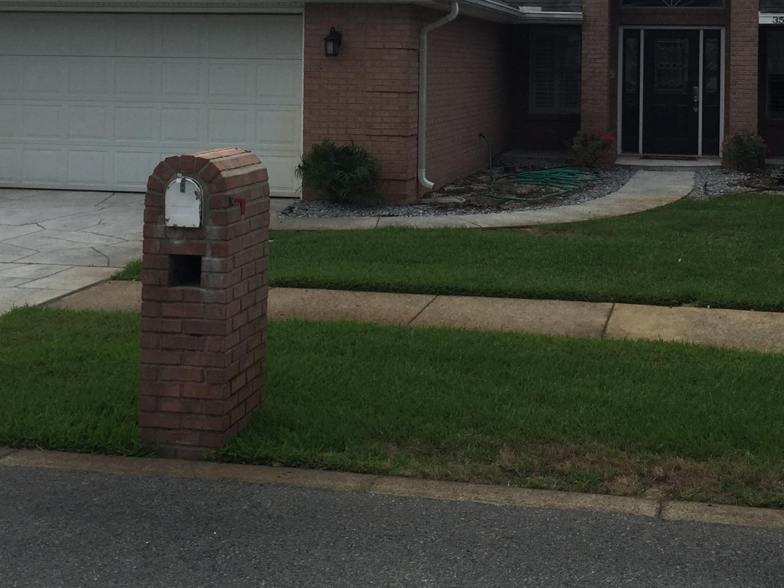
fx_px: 1291
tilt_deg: +0.7
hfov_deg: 33.8
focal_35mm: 57
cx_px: 427
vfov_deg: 24.8
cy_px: 47
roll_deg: -1.4
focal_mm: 4.15
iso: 32
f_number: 2.2
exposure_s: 1/1276
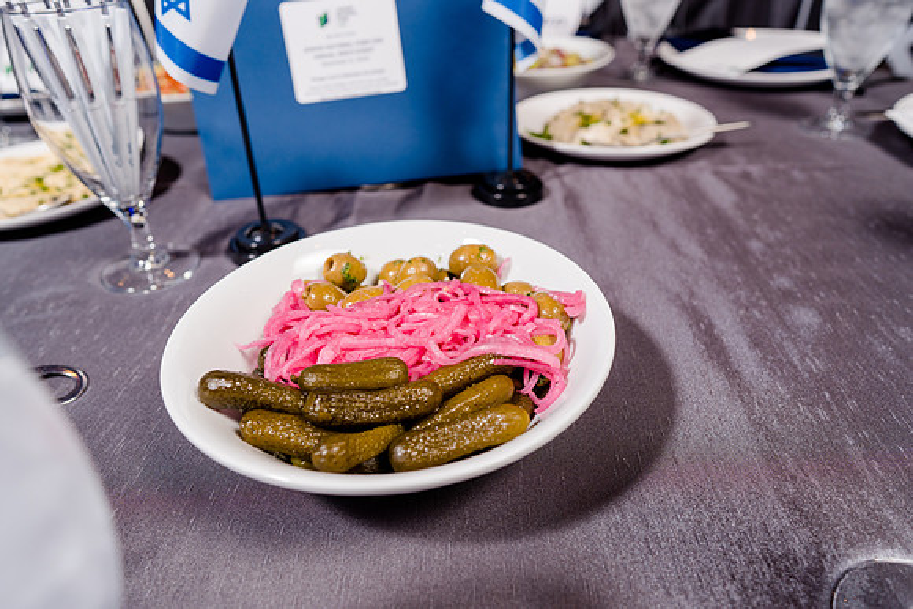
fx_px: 609
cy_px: 304
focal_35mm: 24
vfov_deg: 53.2
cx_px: 456
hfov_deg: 73.7
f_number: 4
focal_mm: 24
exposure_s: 1/160
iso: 320
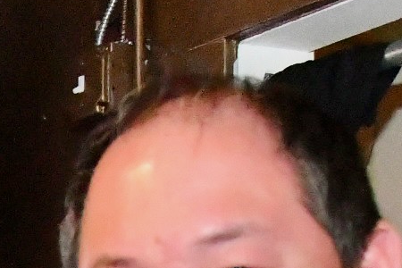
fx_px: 2278
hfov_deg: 9.5
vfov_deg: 6.4
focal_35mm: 204
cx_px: -364
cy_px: 660
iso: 5600
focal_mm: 22
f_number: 5.6
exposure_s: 1/60
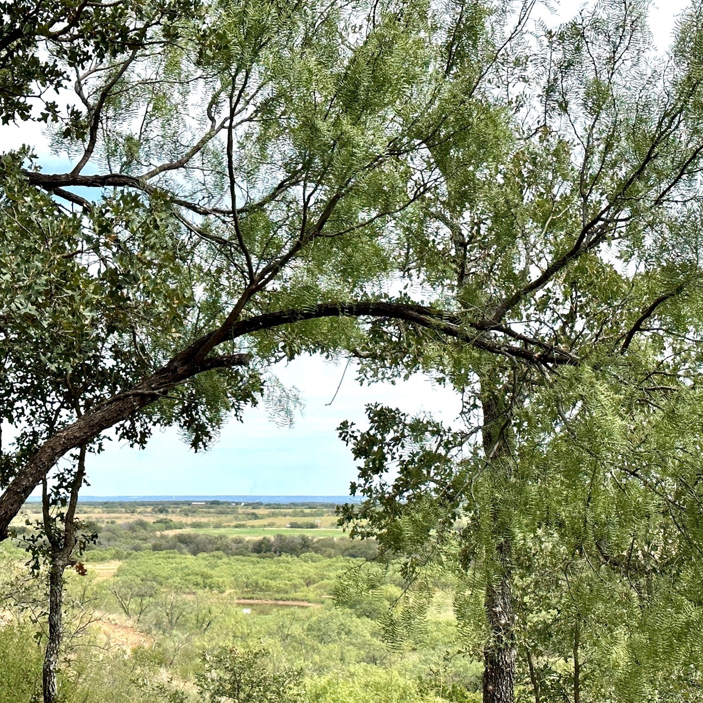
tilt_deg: +4.0
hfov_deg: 25.0
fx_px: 1585
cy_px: 402
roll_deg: -0.6
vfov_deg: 25.0
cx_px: 337
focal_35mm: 69
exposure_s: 1/2597
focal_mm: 6.86
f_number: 1.78
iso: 64
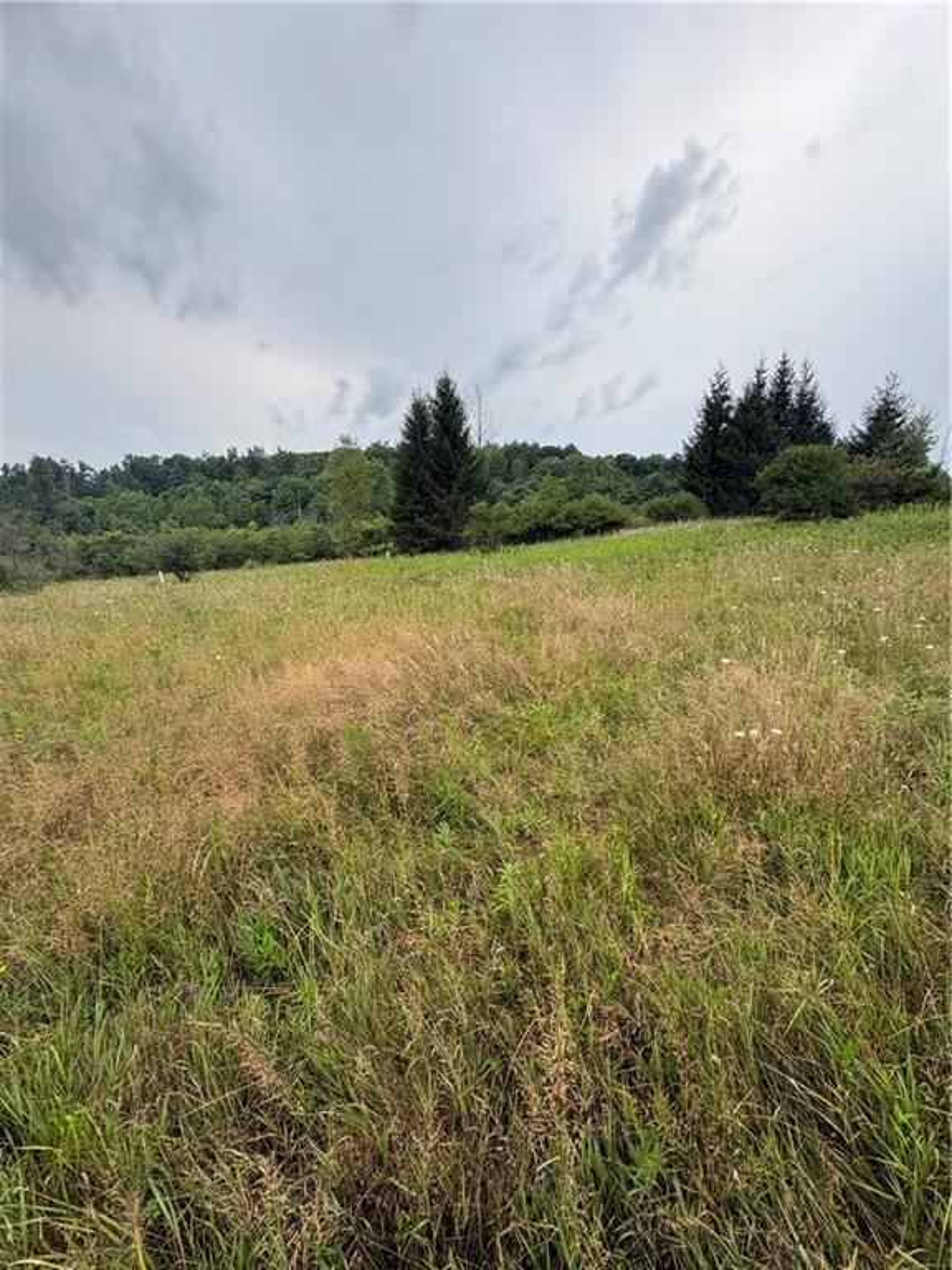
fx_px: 513
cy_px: 635
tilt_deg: -12.5
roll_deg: +3.8
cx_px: 476
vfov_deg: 102.1
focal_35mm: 14
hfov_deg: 85.7
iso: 50
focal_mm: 2.22
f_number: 2.2
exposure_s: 1/392
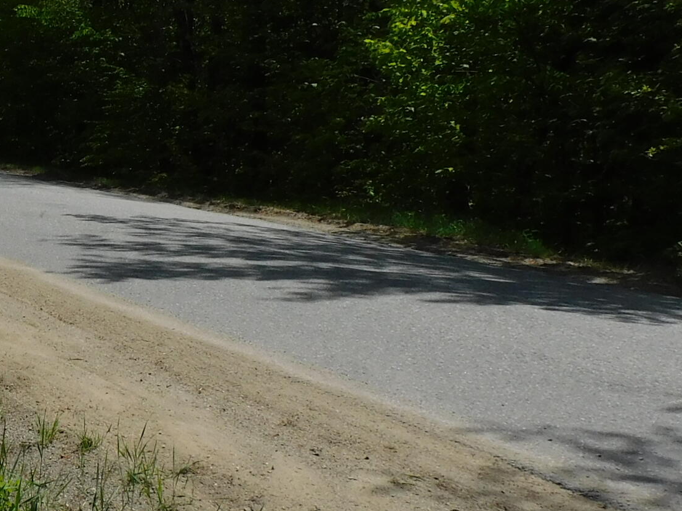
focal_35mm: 65
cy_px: 182
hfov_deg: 26.0
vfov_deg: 22.5
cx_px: -174
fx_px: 1281
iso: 125
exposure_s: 1/1600
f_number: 4.2
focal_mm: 4.3
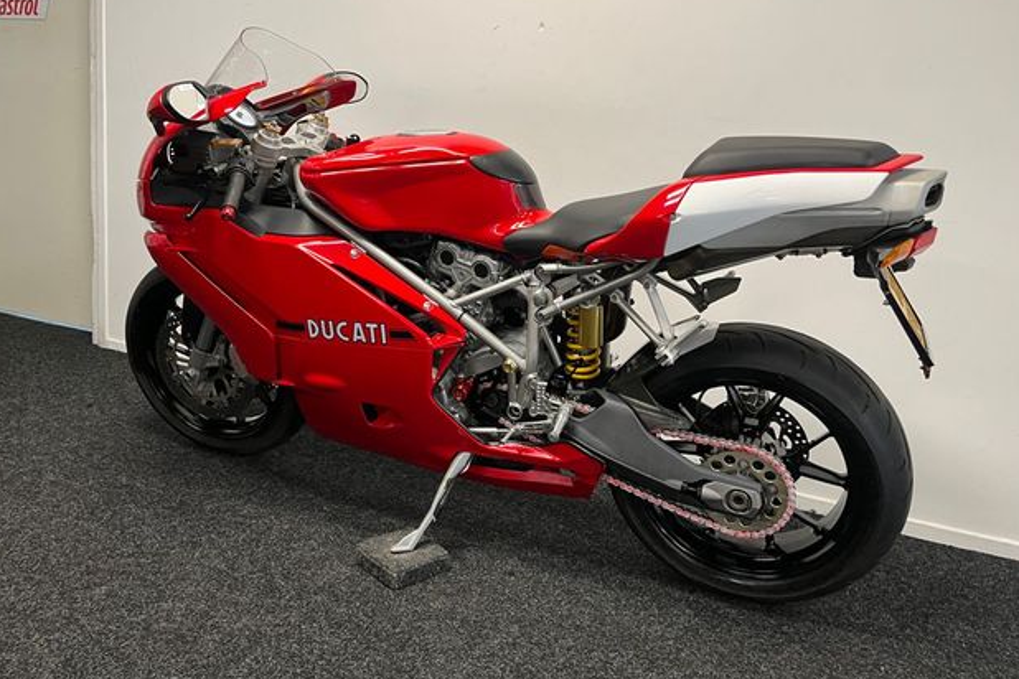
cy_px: 293
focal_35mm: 28
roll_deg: -3.1
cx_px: 510
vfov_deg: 46.3
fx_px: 792
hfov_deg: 65.5
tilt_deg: -9.3
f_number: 1.6
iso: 100
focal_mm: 5.1
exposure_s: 1/50
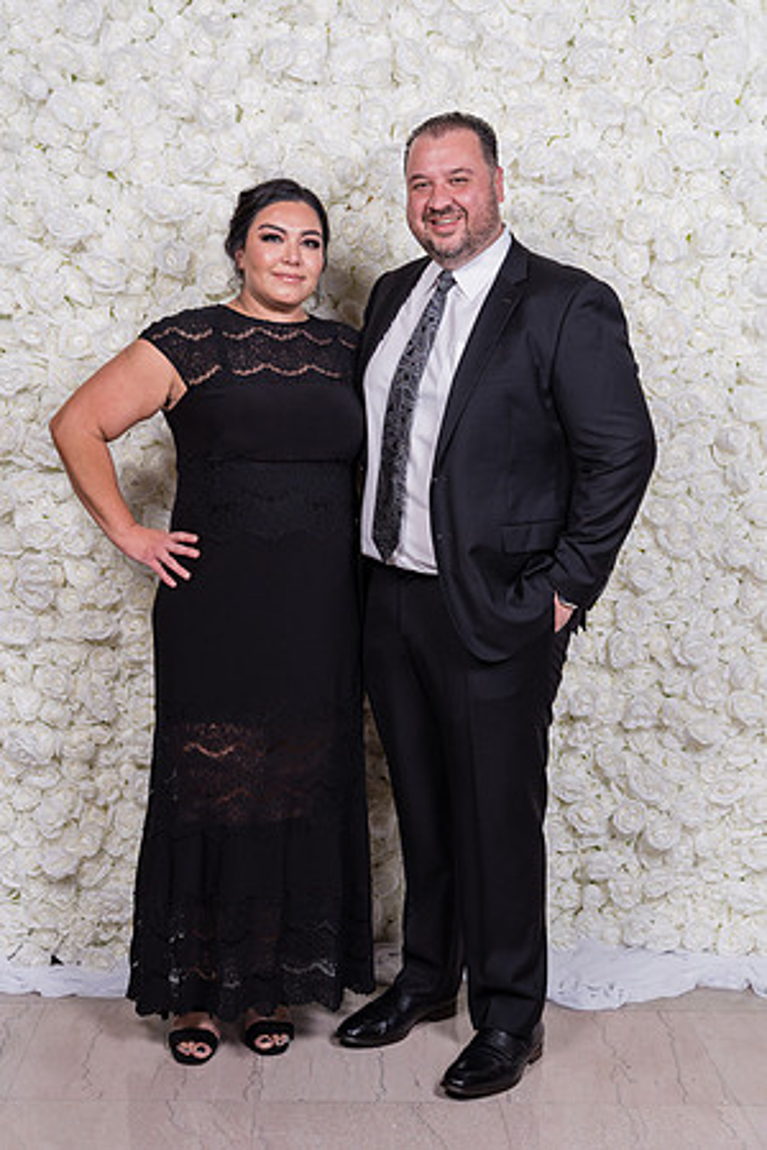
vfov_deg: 41.9
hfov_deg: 28.6
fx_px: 1502
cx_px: 384
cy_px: 575
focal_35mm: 47
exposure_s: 1/200
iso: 500
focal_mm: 47
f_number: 5.6
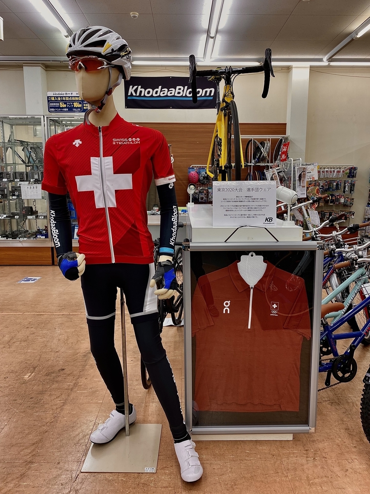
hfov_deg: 53.1
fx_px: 371
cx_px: 185
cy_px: 247
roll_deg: +0.7
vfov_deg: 67.3
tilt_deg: -8.3
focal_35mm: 26
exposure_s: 1/100
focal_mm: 4.25
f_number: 1.8
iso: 50
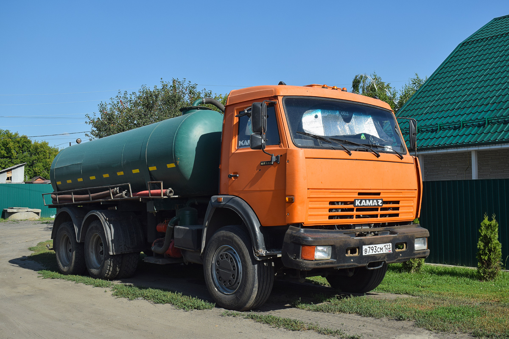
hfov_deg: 49.6
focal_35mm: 39
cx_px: 254
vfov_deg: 34.2
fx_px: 551
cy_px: 170
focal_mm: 26
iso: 200
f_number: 6.3
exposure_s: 1/1000
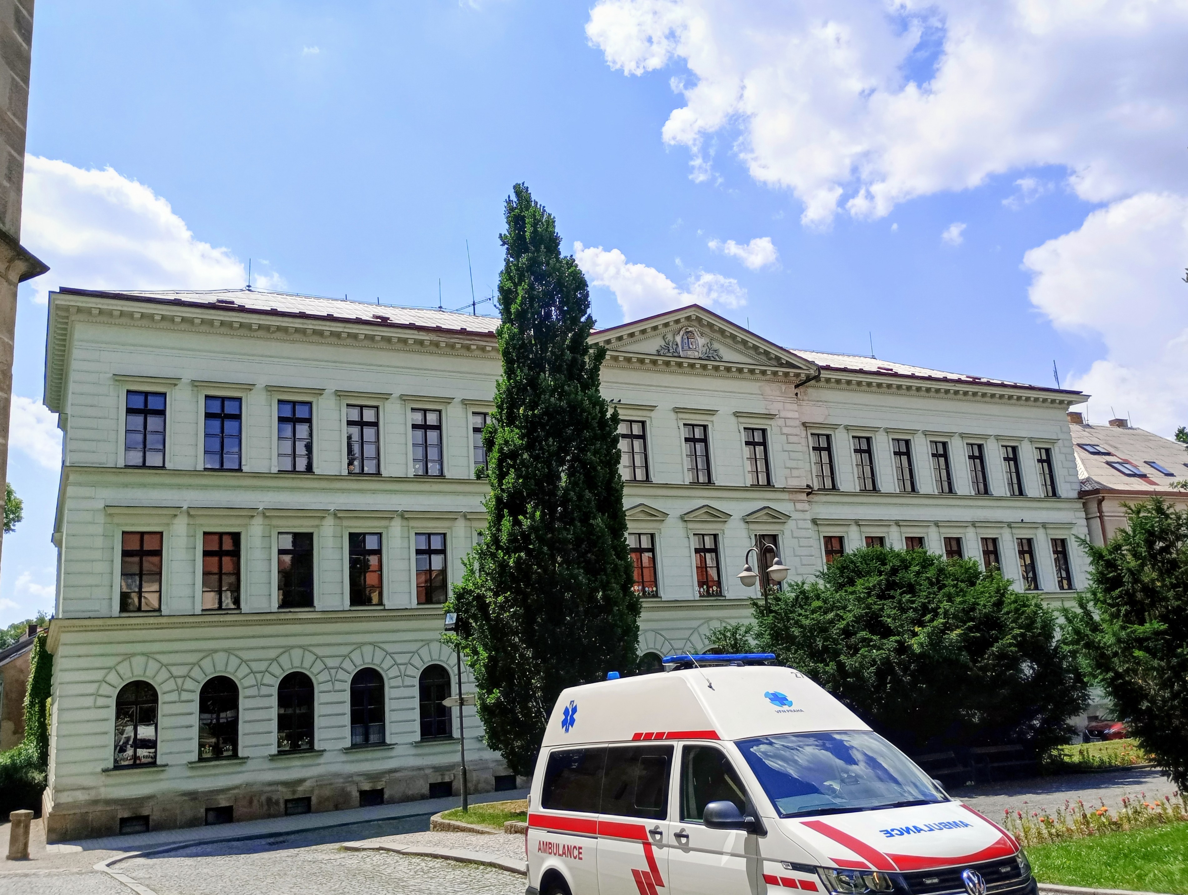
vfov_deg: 49.9
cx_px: 594
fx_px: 962
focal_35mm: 28
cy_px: 448
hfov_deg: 63.4
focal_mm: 4.27
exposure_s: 1/997
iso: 103
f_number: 1.8
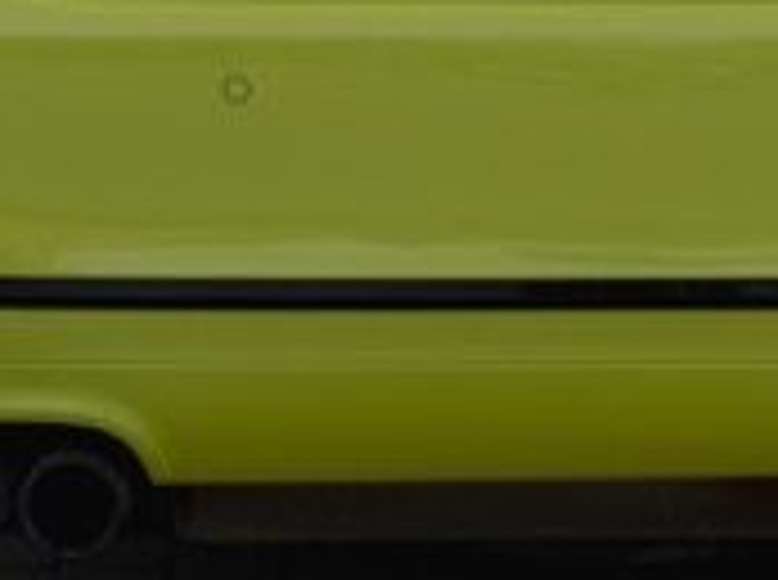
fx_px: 10070
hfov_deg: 4.4
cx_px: 571
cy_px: -259
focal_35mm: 449
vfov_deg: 3.3
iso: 100
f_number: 3.2
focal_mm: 63
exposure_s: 1/1000
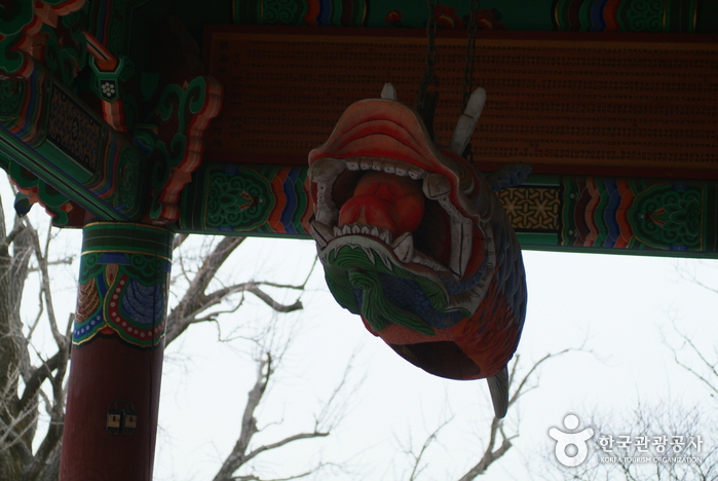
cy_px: 240
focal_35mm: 93
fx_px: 1857
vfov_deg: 14.7
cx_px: 359
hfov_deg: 21.9
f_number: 4.8
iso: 400
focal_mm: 62
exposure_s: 1/90
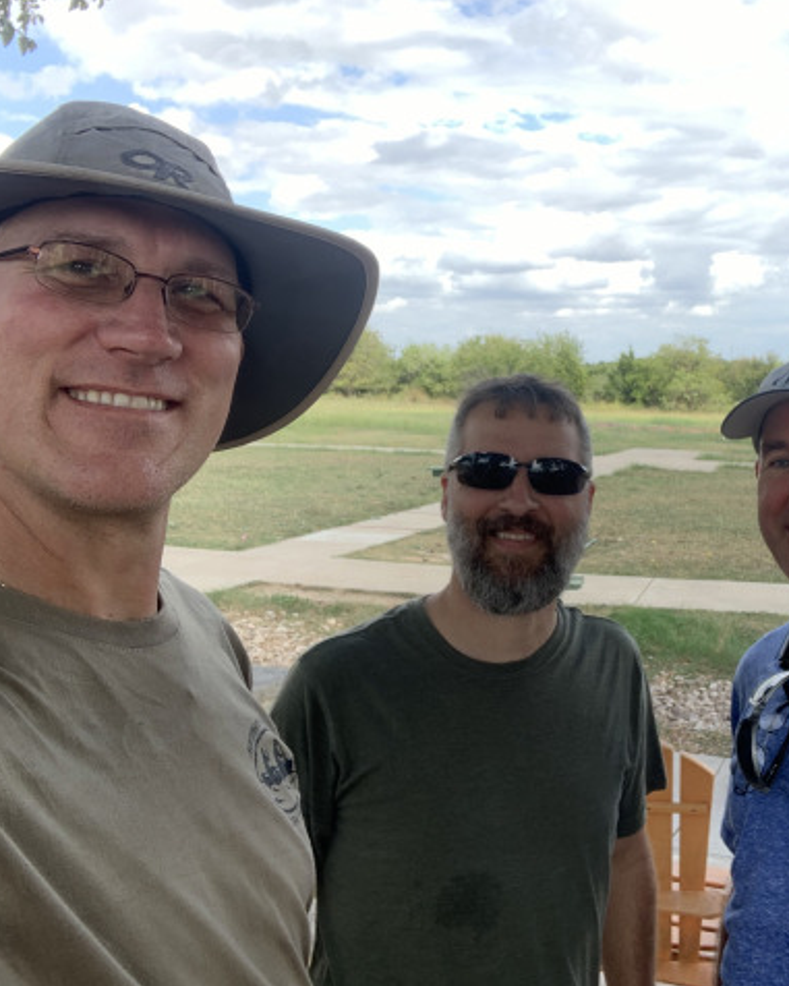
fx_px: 1226
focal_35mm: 42
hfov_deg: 35.1
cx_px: 569
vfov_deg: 43.8
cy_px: 493
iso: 16
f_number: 2.2
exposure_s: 1/157
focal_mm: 2.87
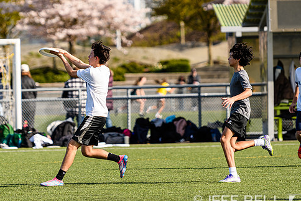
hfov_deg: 4.5
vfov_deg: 3.0
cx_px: 117
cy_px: 73
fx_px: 3814
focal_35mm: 456
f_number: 3.2
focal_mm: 200
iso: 160
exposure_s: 1/1250
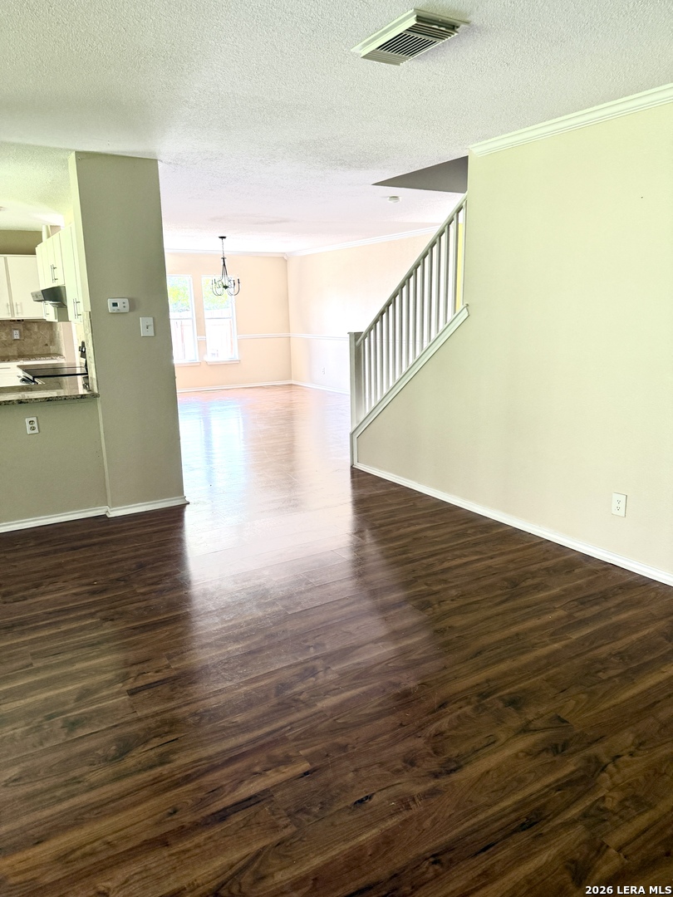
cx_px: 336
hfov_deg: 56.8
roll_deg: +0.5
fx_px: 622
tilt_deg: -12.0
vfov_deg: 71.6
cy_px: 448
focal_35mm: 24
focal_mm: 6.76
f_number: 1.78
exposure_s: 1/121
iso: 200
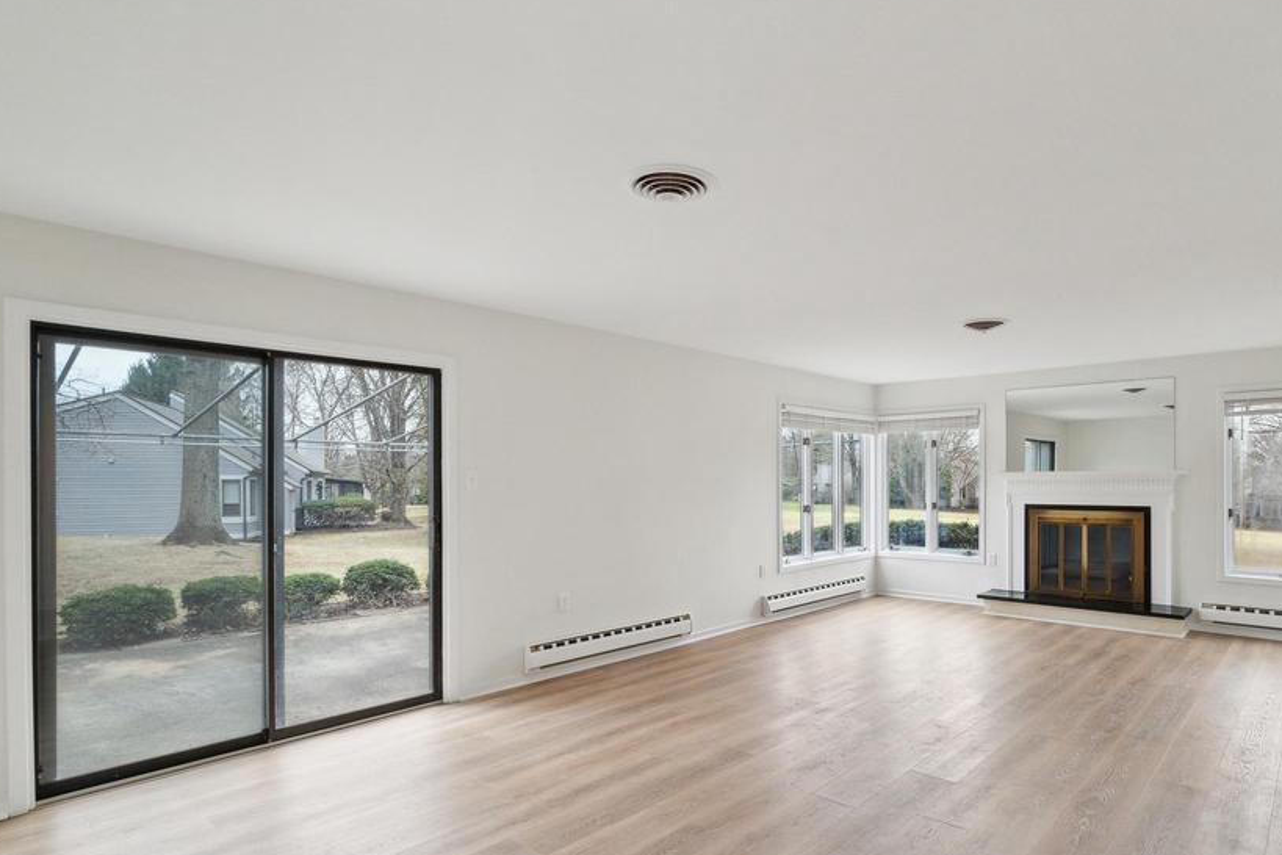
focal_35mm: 20
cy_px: 461
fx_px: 712
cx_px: 740
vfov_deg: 61.8
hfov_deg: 83.4
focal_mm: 16
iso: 800
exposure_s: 1/320
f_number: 5.6
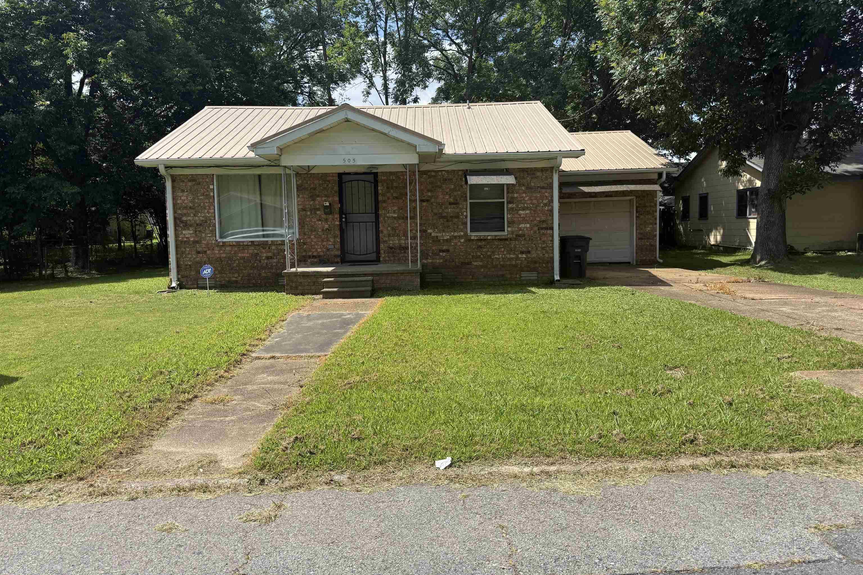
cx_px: 432
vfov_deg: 51.3
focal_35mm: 25
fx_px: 599
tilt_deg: -3.2
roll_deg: +1.0
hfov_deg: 71.5
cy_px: 272
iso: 80
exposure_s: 1/3584
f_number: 1.78
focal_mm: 6.76
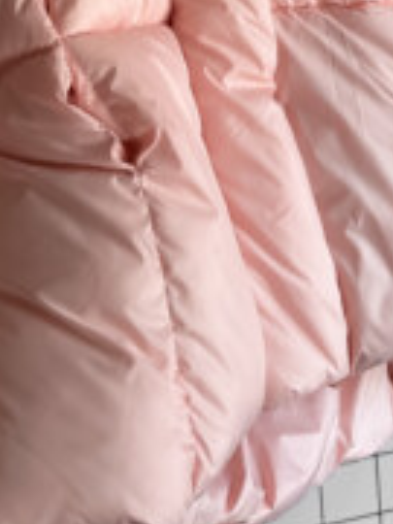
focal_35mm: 64
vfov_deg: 26.2
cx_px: 125
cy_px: -143
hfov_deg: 22.8
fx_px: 969
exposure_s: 1/120
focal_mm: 6.86
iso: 160
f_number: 1.8
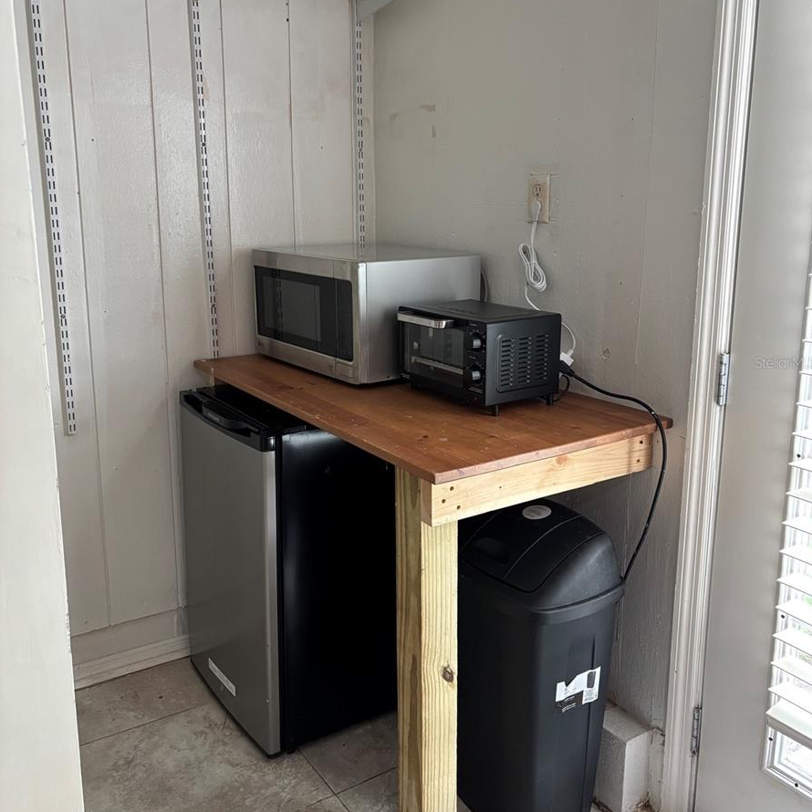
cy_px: 362
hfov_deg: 52.5
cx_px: 409
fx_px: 823
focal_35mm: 31
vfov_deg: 52.4
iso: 320
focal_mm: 5.96
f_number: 1.6
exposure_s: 1/60
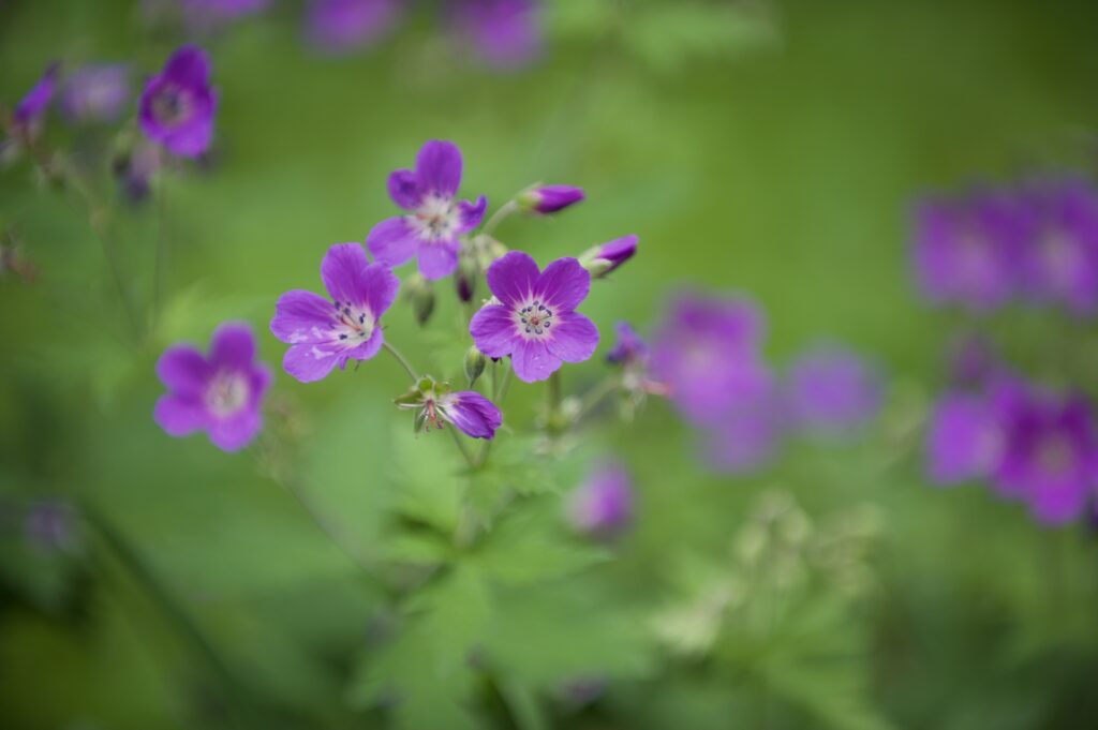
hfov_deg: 10.3
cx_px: 549
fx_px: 6095
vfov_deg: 6.9
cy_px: 365
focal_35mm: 200
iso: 200
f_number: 2.8
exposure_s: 1/200
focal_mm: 200
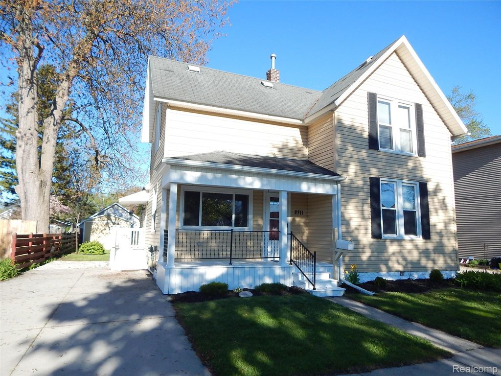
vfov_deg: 61.1
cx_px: 250
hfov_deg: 76.4
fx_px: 318
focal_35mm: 22
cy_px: 188
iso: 125
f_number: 3
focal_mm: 4
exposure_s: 1/800
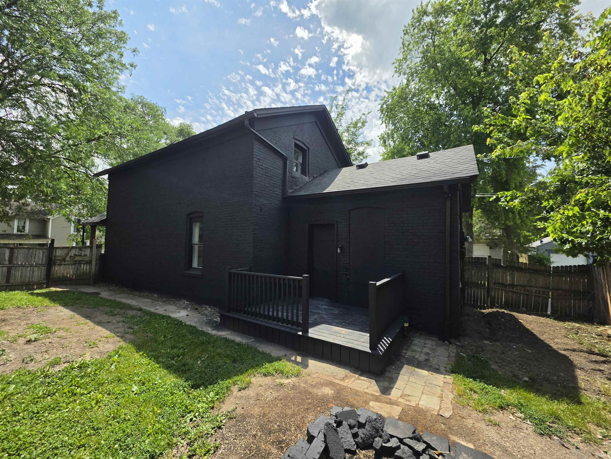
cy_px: 230
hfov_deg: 106.2
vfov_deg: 89.9
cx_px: 306
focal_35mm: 13
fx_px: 229
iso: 32
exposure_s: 1/2820
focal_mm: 2.2
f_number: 1.9
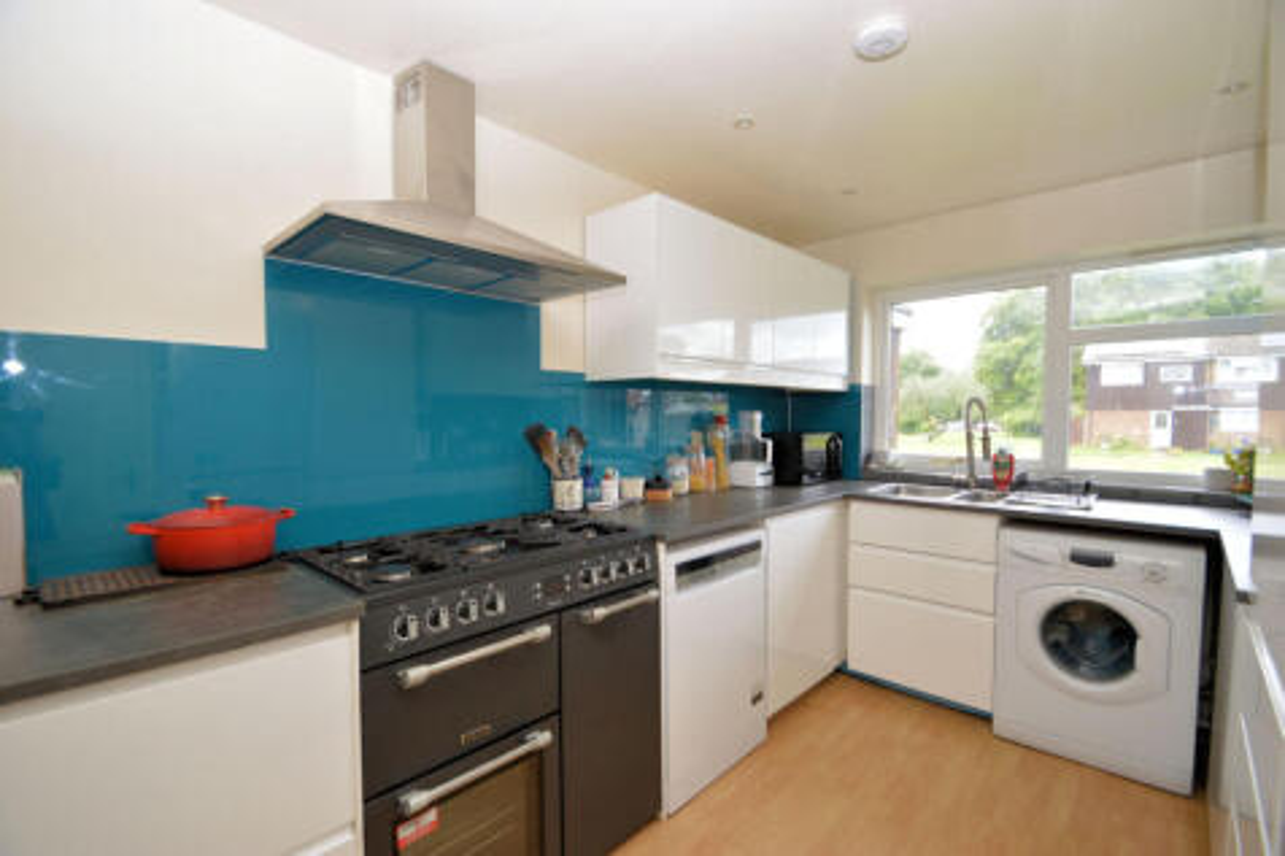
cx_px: 642
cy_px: 428
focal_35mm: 15
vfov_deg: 77.3
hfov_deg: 100.4
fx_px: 535
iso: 100
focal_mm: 10
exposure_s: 1/60
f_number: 4
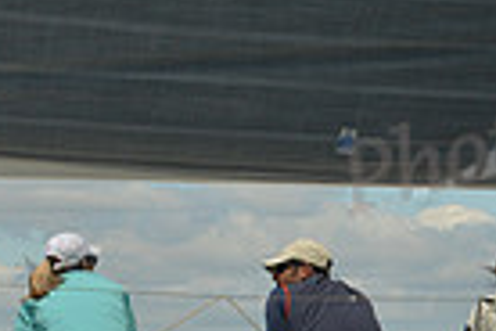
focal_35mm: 429
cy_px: 358
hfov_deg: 4.8
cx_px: 158
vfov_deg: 3.2
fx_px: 5910
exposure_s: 1/800
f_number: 8
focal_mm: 102
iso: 400
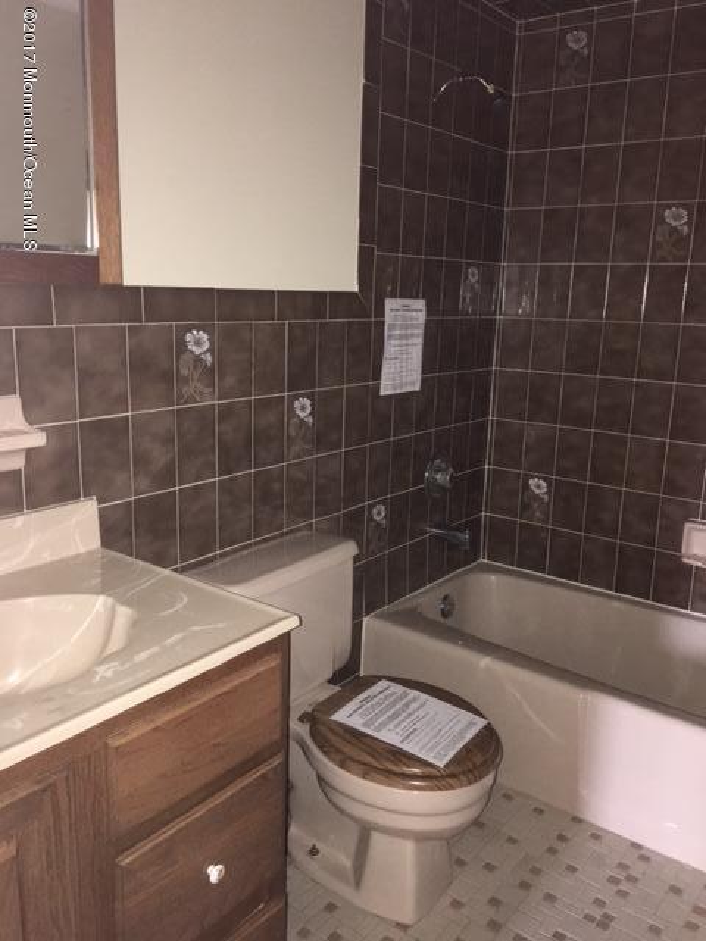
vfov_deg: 61.7
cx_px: 353
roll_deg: -1.2
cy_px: 470
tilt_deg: -12.6
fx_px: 789
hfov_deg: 48.2
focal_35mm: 29
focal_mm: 4.15
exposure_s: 1/16
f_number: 2.2
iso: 200
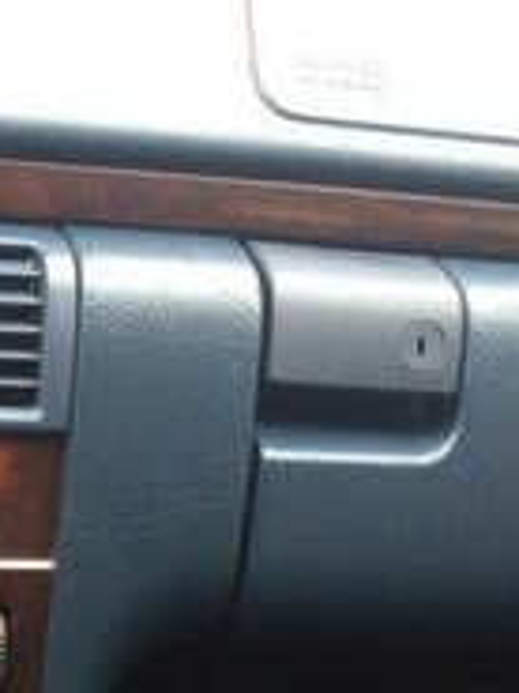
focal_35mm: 78
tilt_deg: -46.4
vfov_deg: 22.6
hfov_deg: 17.9
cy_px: 874
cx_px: -124
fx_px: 1559
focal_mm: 4.15
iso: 64
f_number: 2.2
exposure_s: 1/33
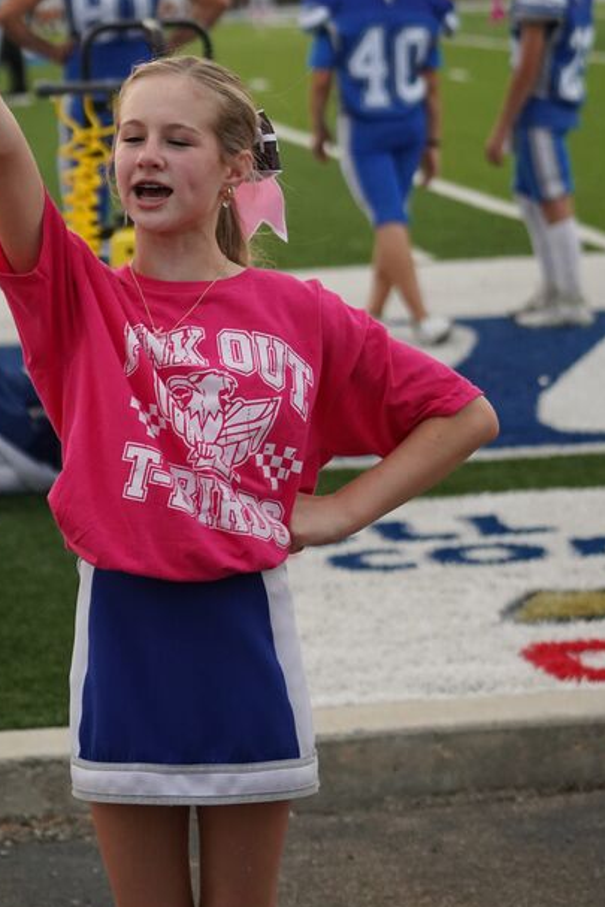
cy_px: 281
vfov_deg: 15.7
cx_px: 129
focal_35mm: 130
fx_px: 3275
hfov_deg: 10.5
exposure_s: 1/2000
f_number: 4
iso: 4000
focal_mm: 77
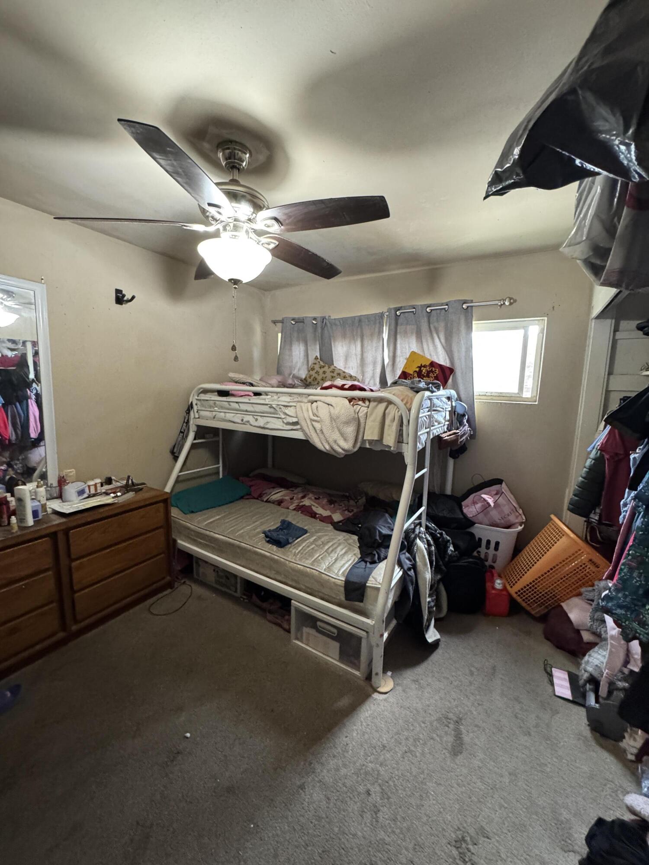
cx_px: 324
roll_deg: -1.3
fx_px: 350
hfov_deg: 85.7
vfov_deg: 102.1
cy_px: 432
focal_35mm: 14
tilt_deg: -7.4
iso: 1000
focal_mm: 2.22
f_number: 2.2
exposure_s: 1/60
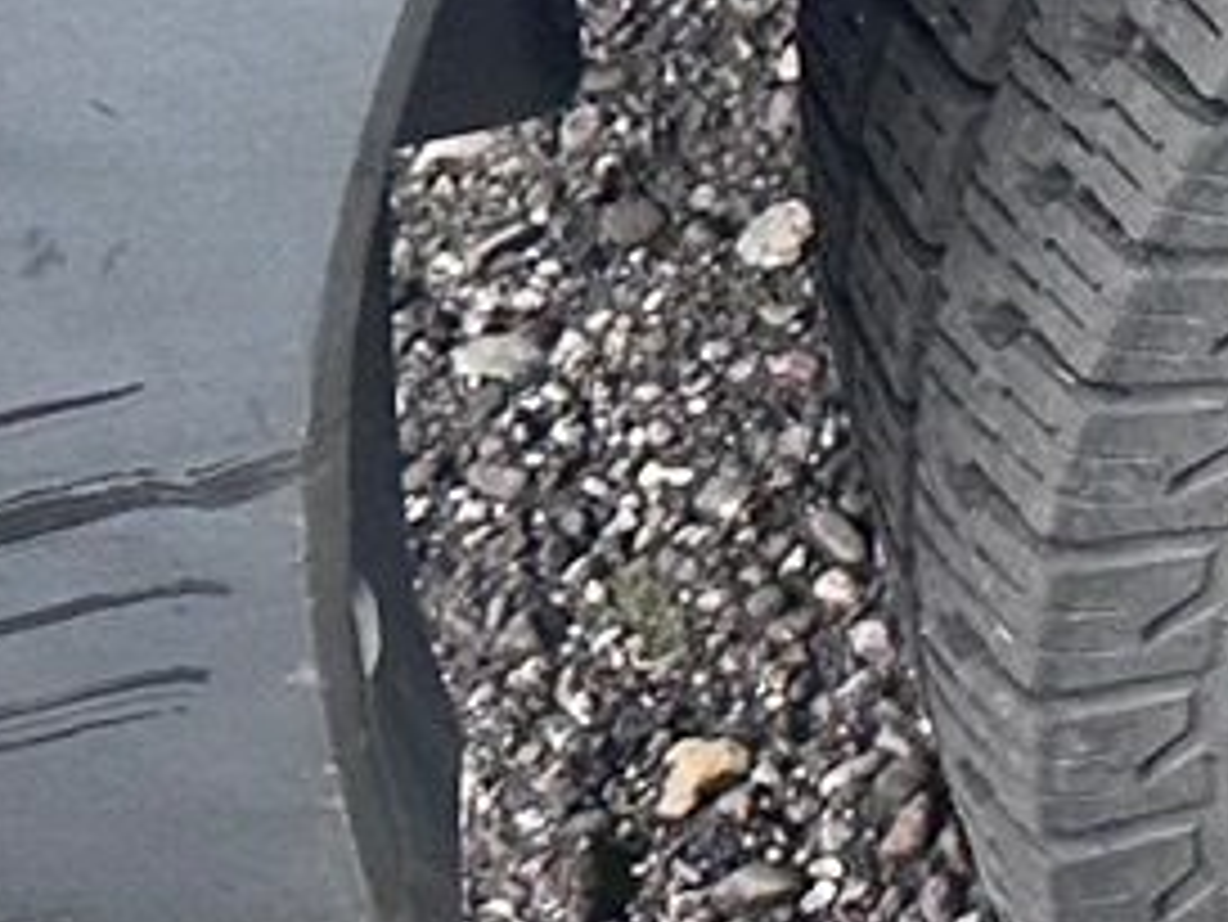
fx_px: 6282
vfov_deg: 8.2
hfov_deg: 9.7
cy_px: -535
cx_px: 3059
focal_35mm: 177
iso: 80
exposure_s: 1/324
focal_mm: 6.86
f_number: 1.78
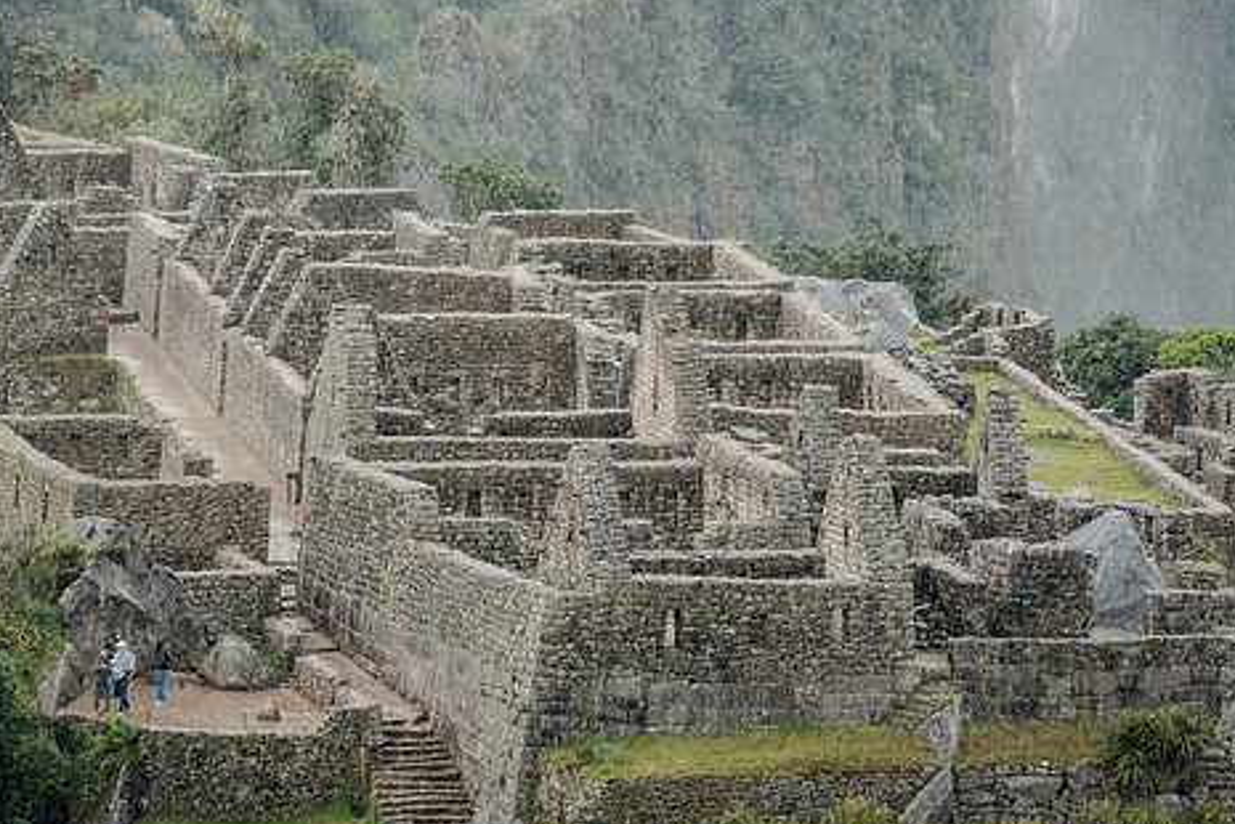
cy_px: 358
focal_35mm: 256
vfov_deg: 5.4
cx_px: 571
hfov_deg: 8.0
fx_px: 8782
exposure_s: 1/200
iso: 1600
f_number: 13
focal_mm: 200
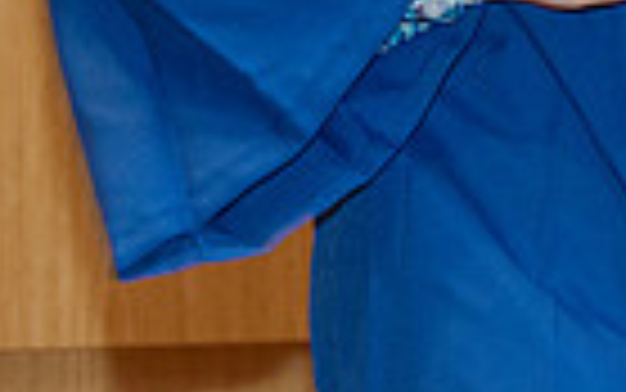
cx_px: 1117
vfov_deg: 2.1
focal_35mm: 614
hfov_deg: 3.4
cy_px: -268
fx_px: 10479
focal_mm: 116
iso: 2000
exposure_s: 1/80
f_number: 5.6
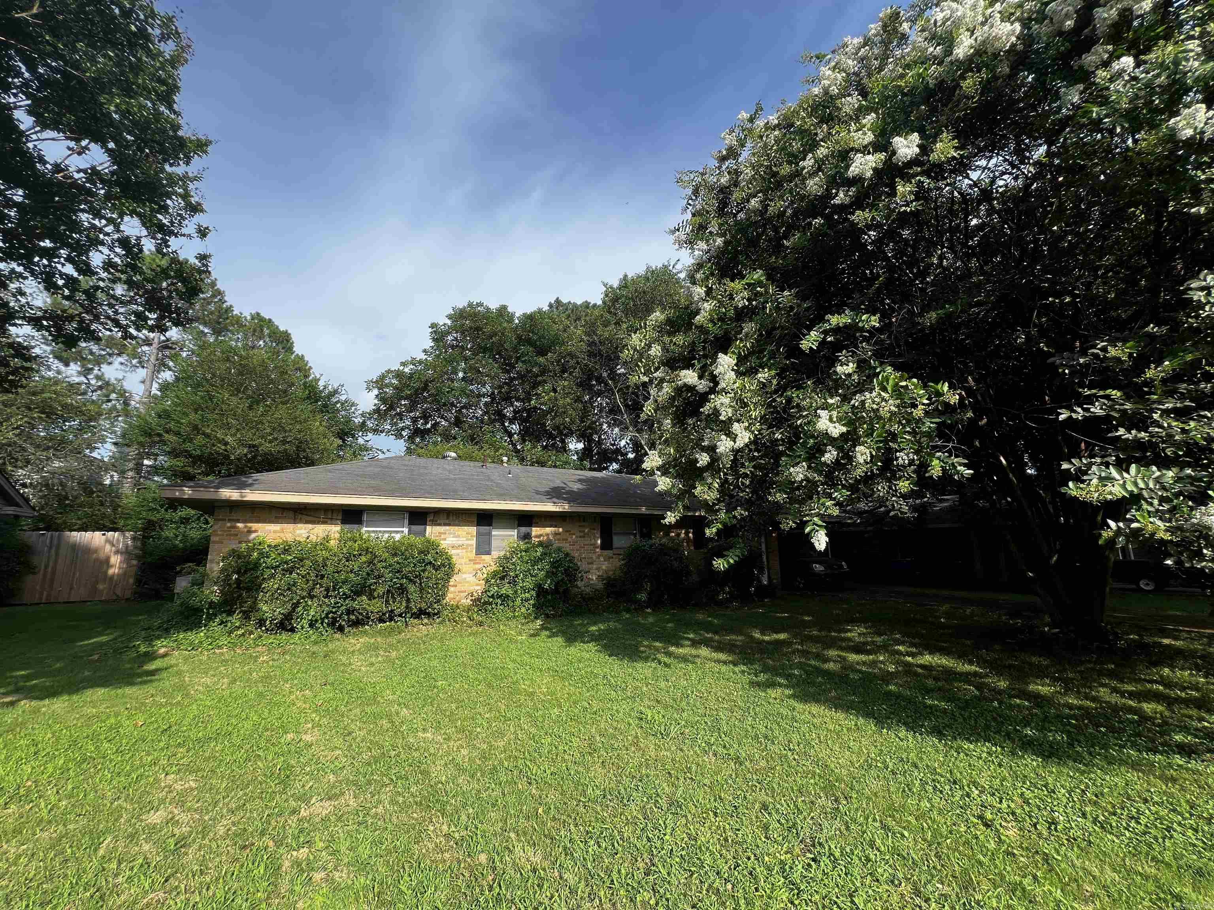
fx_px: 456
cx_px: 607
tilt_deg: +10.9
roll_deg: +0.3
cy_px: 455
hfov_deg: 106.2
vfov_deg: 89.9
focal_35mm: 13
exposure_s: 1/630
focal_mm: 1.57
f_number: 1.8
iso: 32
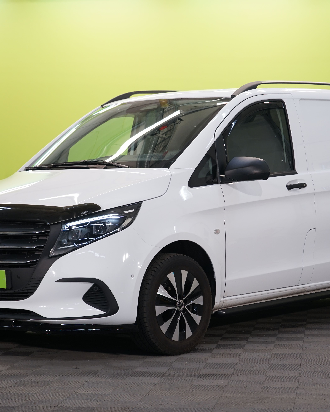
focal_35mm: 95
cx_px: 205
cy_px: 206
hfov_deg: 16.2
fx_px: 1160
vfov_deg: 20.2
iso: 400
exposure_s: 1/40
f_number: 5.6
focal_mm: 67
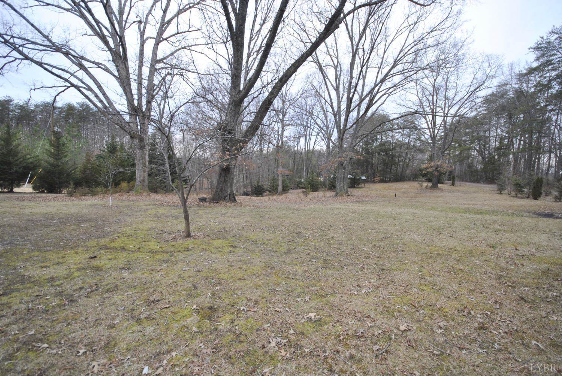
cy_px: 188
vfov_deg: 77.5
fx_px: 234
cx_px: 281
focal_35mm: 15
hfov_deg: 100.3
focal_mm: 10
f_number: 5.6
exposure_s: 1/125
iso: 200
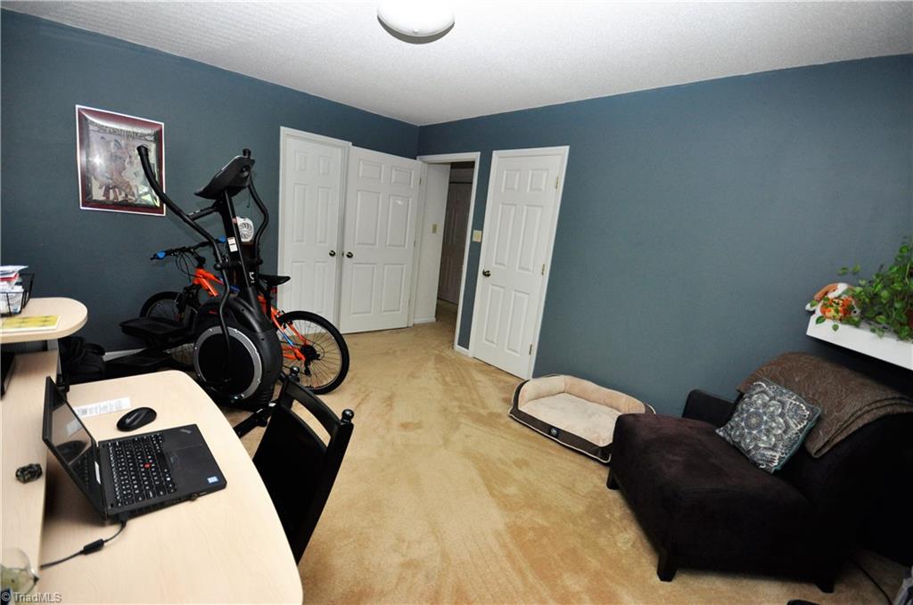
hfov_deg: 100.5
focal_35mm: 15
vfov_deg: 77.1
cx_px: 456
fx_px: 380
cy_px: 302
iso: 800
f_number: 4
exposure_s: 1/60
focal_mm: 10
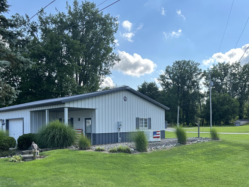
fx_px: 230
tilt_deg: +0.7
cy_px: 123
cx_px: 124
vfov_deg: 43.6
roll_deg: -1.0
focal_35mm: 32
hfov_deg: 56.8
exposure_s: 1/1845
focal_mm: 6.86
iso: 80
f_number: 1.78
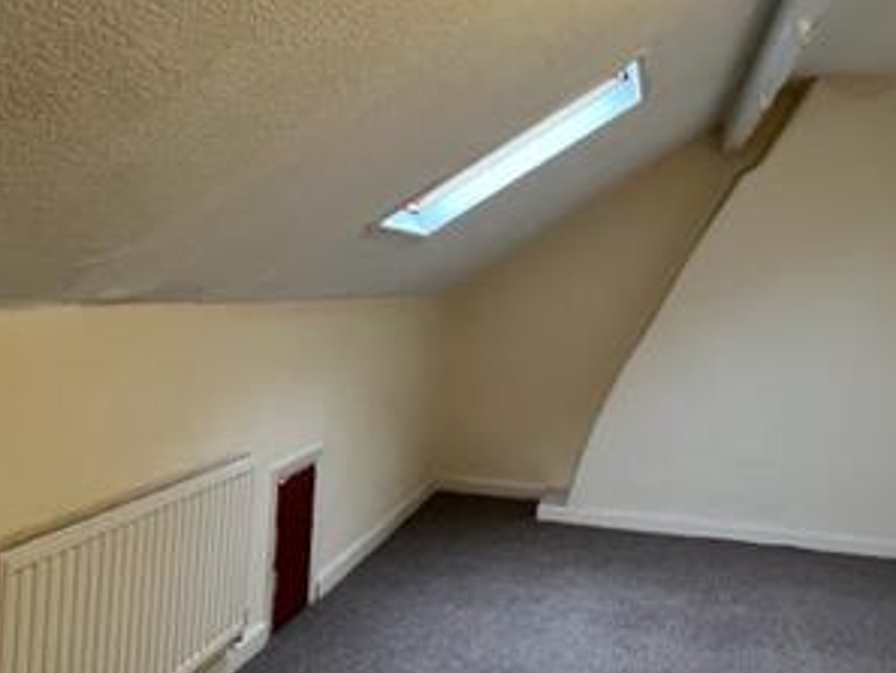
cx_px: 588
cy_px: 335
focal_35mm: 28
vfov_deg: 49.8
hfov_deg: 62.1
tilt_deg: -2.6
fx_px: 725
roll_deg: -6.9
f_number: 1.8
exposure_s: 1/50
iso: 250
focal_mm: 1.57
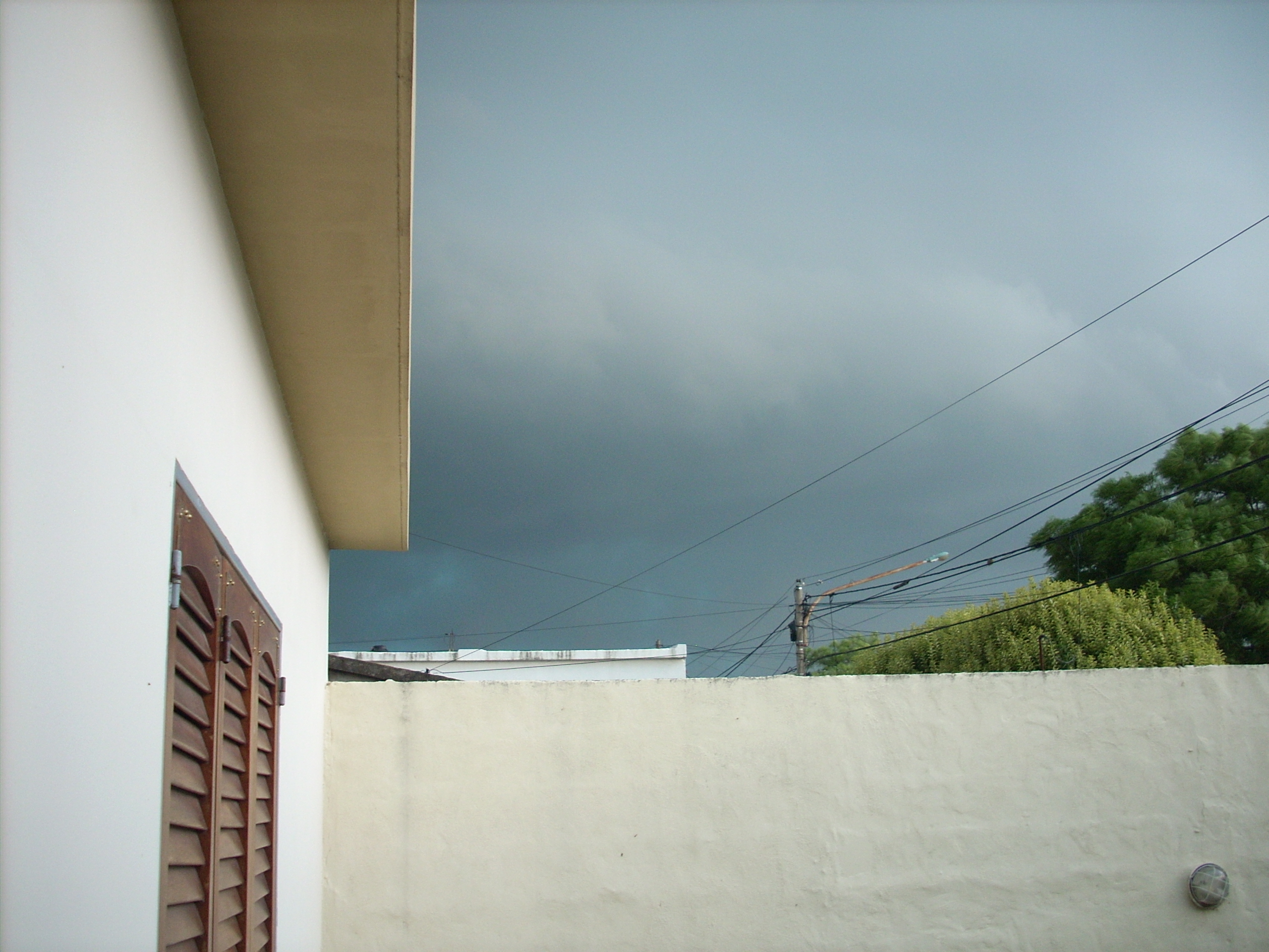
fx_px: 1356
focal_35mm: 37
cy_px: 476
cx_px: 634
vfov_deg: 38.7
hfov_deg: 50.1
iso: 104
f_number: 2.8
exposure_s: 1/30
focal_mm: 6.2
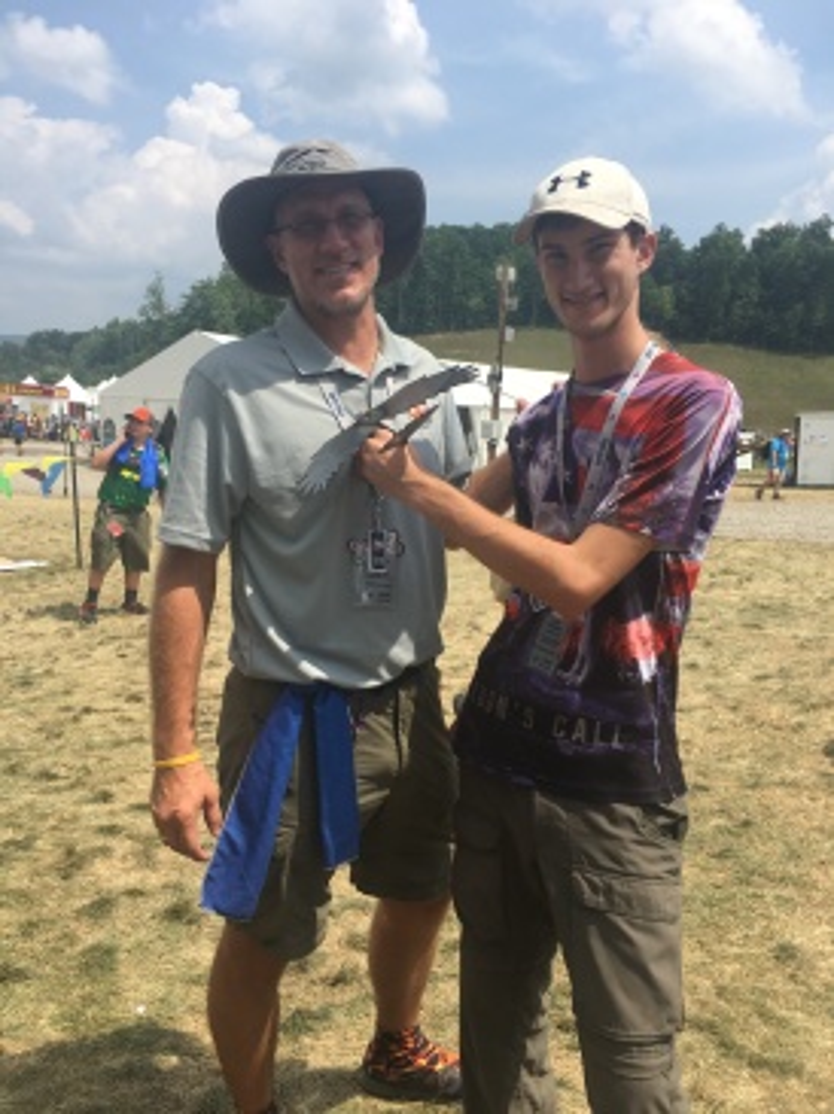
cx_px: 417
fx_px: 933
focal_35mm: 29
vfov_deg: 61.7
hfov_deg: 48.2
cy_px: 557
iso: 25
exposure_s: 1/1603
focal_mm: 4.15
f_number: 2.2
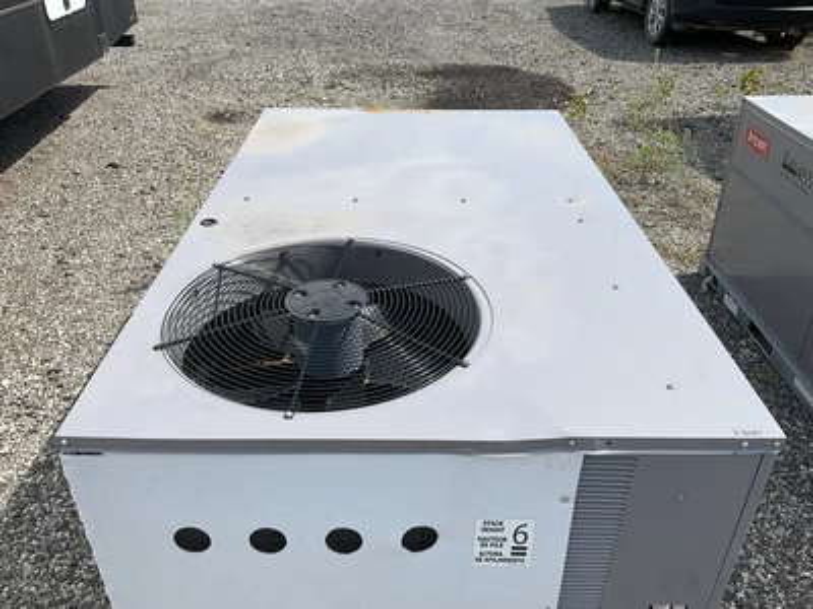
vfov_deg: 48.2
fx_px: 681
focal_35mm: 29
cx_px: 406
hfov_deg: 61.7
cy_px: 304
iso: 25
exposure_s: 1/1534
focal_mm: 3
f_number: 1.8
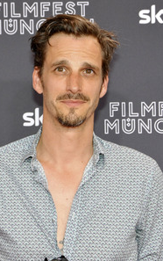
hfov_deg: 7.1
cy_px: 131
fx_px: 1313
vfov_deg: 11.3
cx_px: 53
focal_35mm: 185
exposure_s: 1/250
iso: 2000
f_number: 8
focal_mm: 120
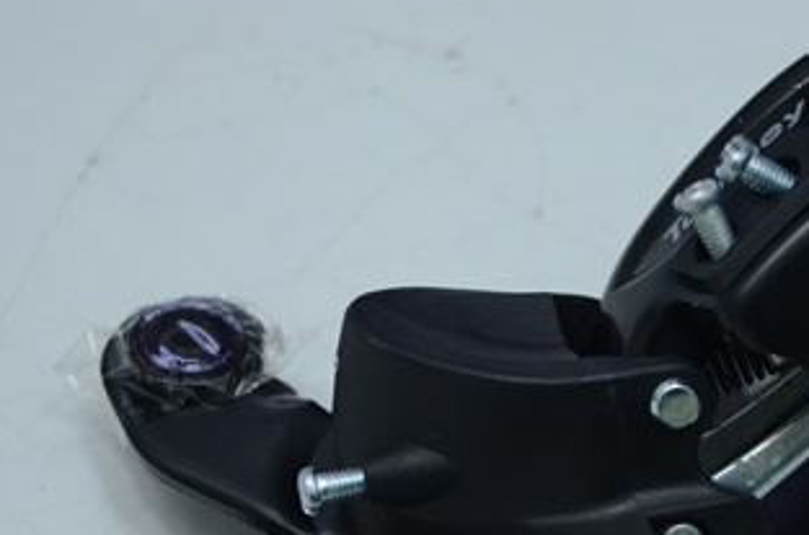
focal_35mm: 168
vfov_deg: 8.1
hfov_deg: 12.2
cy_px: 478
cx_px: 610
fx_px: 3766
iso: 100
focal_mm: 58
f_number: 5
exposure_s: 1/40
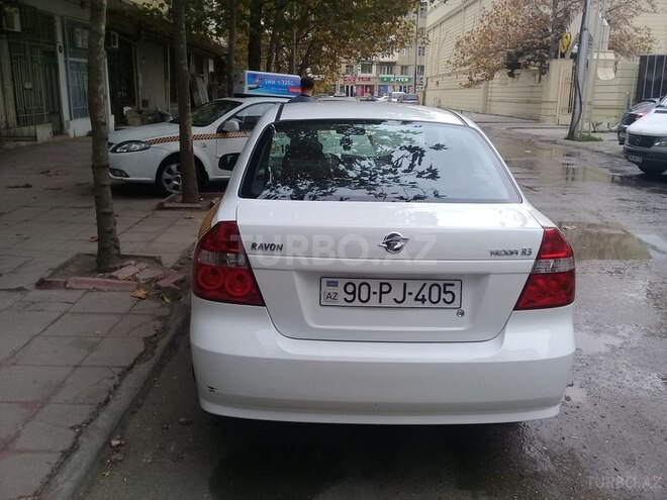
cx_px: 334
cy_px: 250
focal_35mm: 31
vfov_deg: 45.4
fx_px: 597
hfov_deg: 58.4
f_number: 2.2
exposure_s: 1/140
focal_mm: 3.3
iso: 50
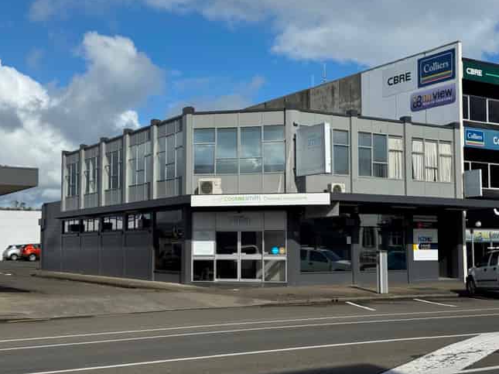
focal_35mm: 49
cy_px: 187
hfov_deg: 38.9
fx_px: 706
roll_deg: +0.3
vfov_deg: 29.6
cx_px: 253
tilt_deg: +5.2
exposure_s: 1/6410
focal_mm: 6.76
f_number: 1.78
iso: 64
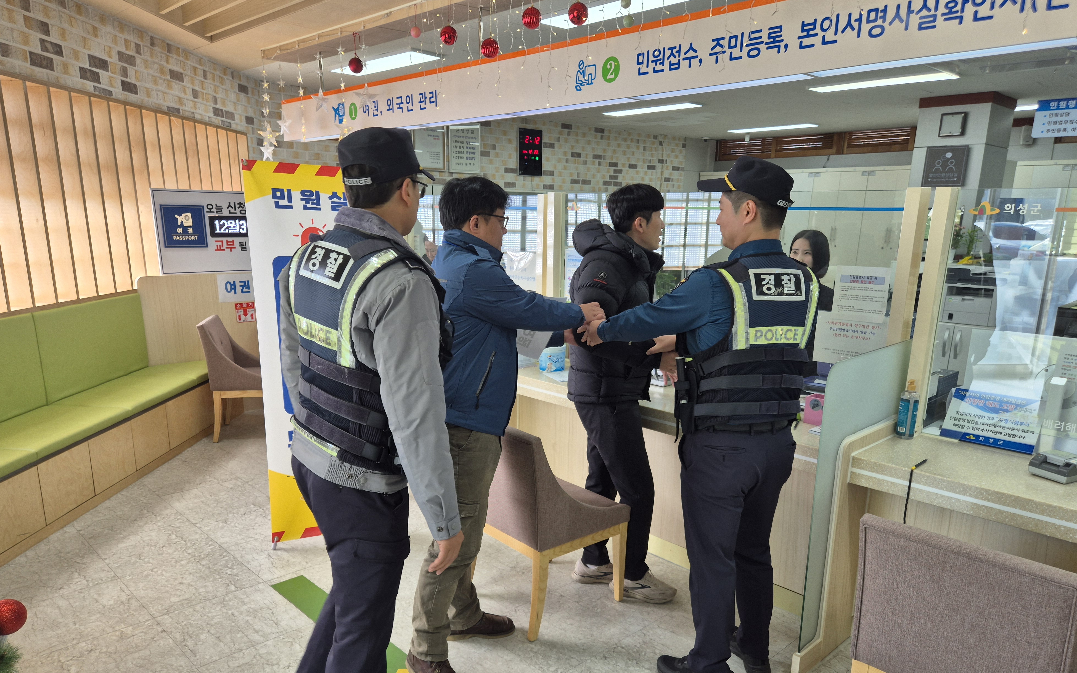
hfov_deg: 72.5
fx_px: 734
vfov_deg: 48.9
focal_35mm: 25
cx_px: 538
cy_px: 412
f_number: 1.8
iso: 32
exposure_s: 1/120
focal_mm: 5.4
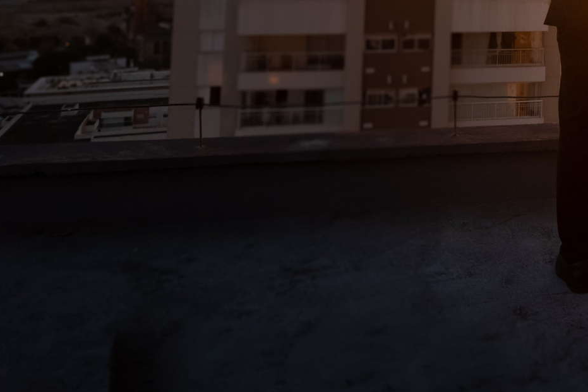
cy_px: -143
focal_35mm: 55
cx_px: 704
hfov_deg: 30.7
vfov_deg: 21.7
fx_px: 898
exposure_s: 1/640
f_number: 4.5
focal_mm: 13
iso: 1000
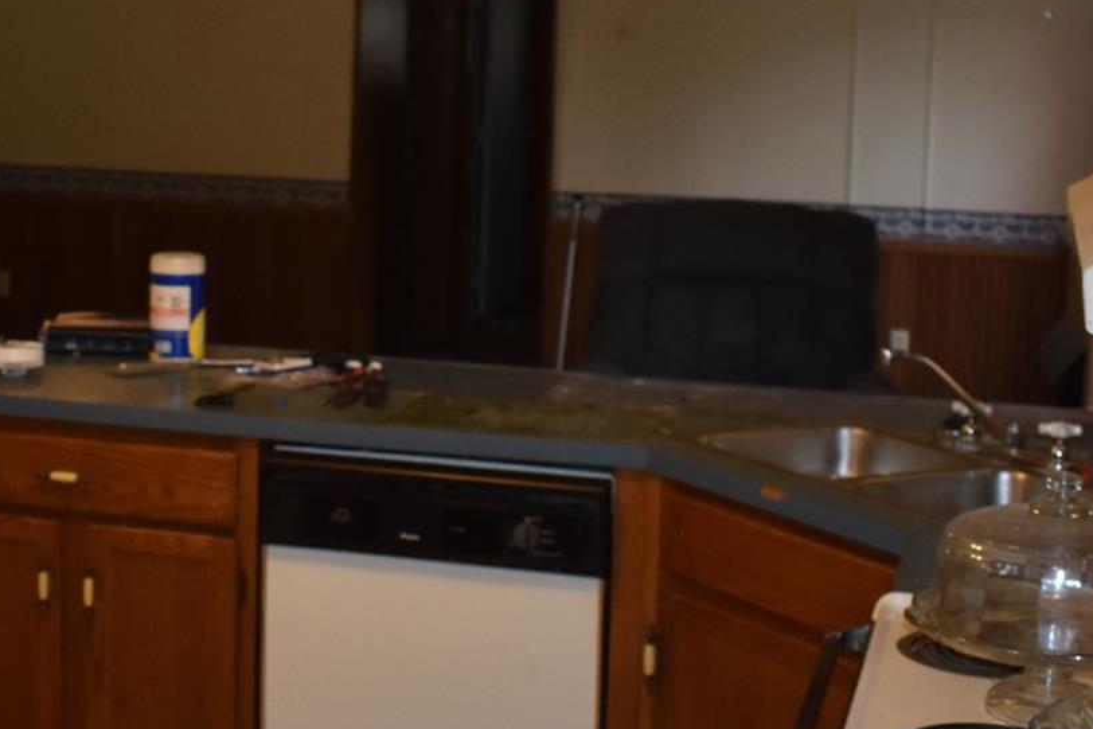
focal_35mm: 68
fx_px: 2064
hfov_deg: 29.6
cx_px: 438
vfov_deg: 19.9
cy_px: 216
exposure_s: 1/60
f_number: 3.5
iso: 1000
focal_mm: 18
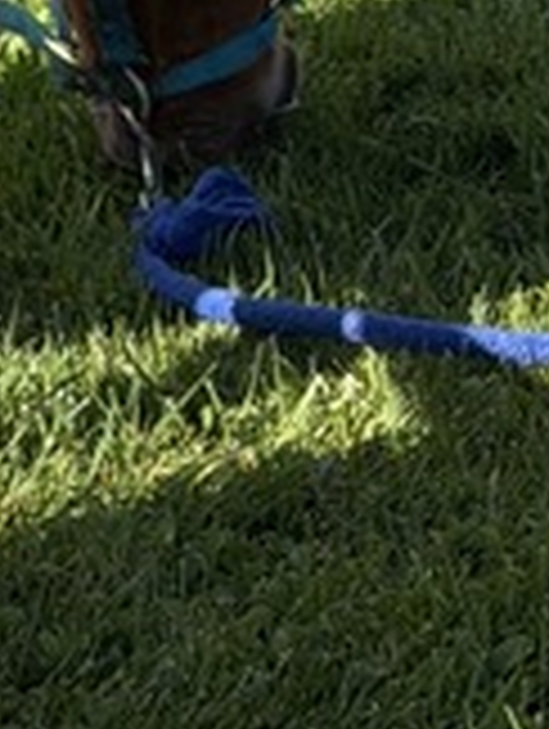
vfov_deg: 6.3
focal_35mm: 303
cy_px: -882
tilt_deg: -12.4
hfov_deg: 4.9
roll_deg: +2.5
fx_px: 6391
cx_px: -392
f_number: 1.78
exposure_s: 1/3226
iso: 80
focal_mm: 6.76
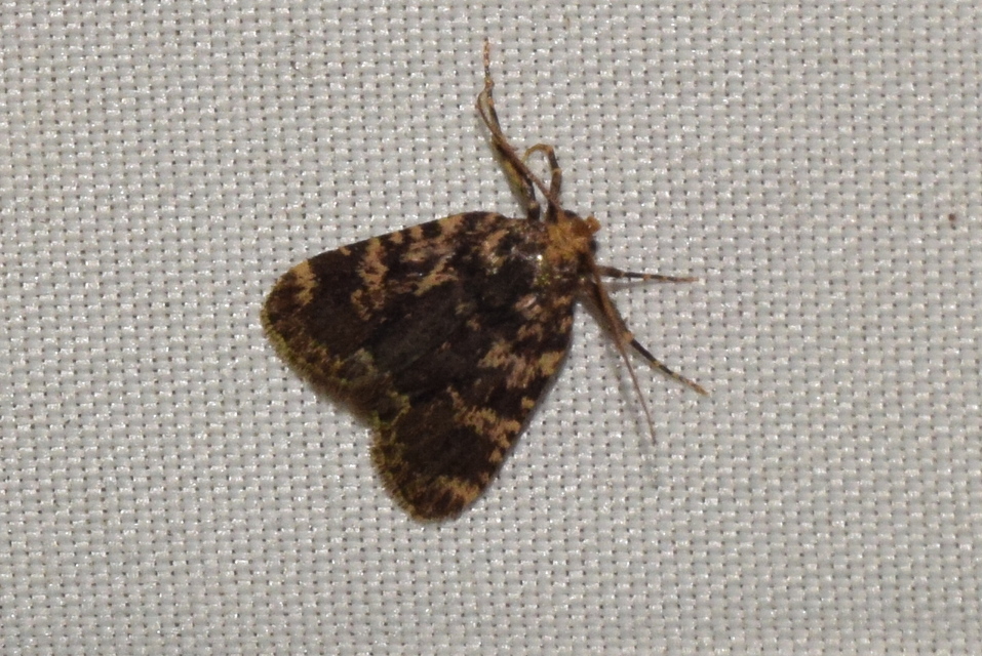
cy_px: 328
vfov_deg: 6.6
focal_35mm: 210
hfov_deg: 9.8
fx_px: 5733
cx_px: 491
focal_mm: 140
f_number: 16
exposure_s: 1/160
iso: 800
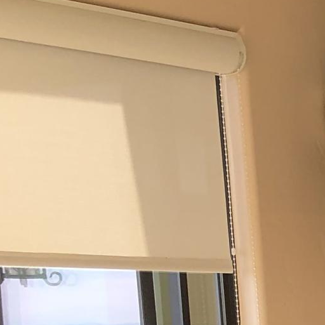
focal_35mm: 145
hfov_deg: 9.6
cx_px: 939
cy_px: 554
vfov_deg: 11.3
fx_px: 1540
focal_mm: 4
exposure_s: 1/304
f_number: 1.8
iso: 20
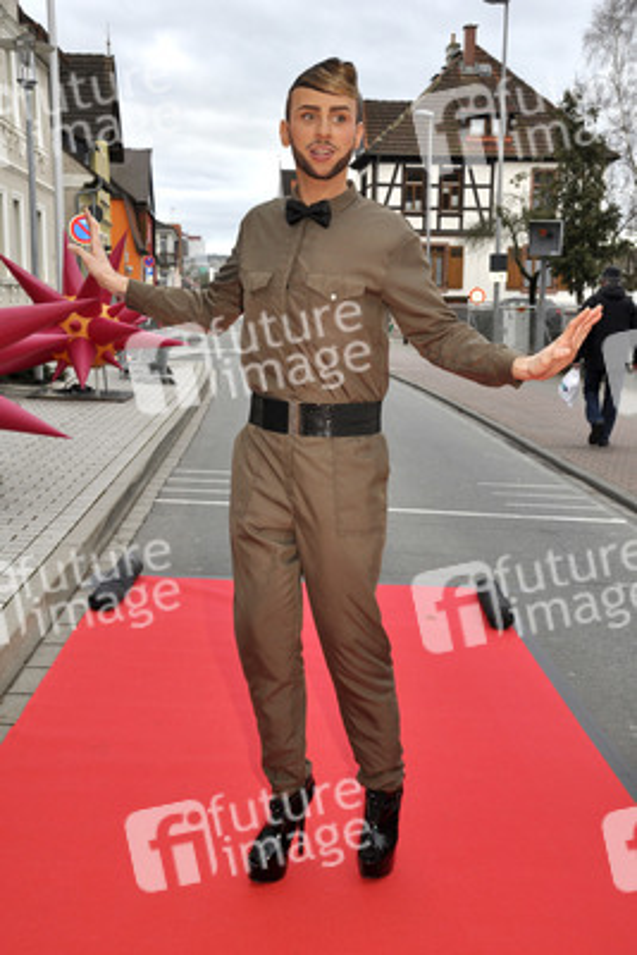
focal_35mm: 46
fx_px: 1233
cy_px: 478
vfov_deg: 42.3
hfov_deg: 29.0
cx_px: 318
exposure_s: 1/160
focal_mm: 31
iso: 400
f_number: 6.3
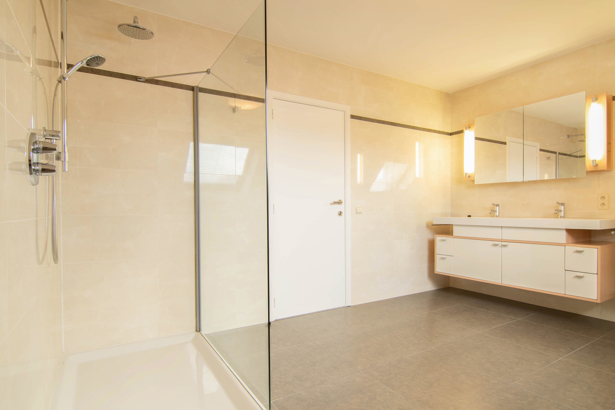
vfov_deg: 64.5
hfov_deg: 86.8
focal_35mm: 19
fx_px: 325
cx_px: 330
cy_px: 213
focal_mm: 11
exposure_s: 1/2
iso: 100
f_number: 8
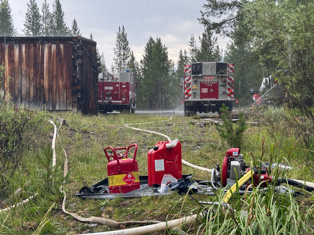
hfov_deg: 39.7
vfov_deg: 30.3
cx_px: 157
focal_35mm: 48
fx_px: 435
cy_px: 118
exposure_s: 1/251
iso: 64
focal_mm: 6.76
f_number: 1.78
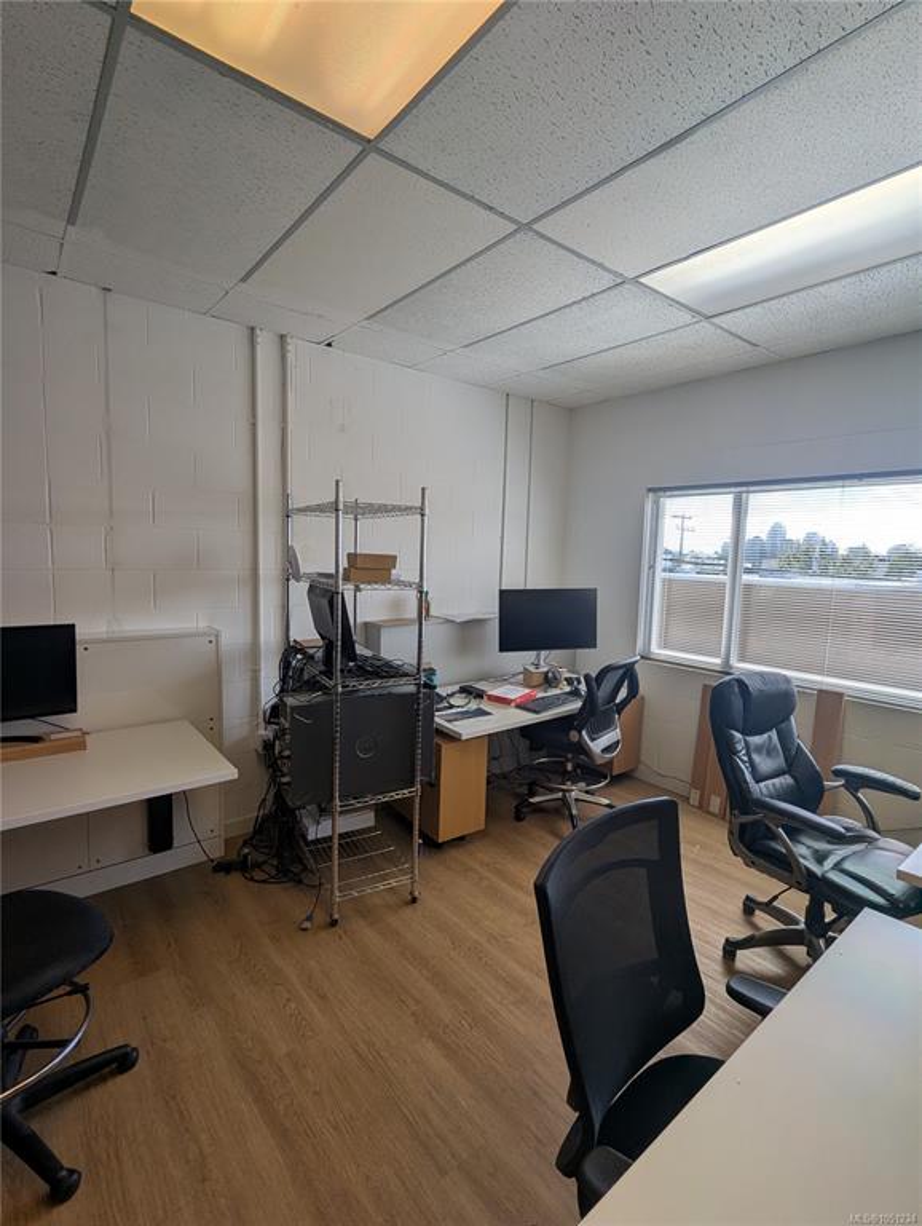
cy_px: 613
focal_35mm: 16
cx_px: 461
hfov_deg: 78.2
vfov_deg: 94.4
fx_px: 567
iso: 53
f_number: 2.2
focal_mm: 2.35
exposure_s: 1/474
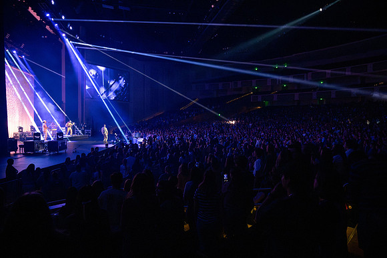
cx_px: 194
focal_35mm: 24
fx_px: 258
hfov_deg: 73.7
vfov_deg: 53.2
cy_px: 129
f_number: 4
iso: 10000
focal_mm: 24
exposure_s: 1/50
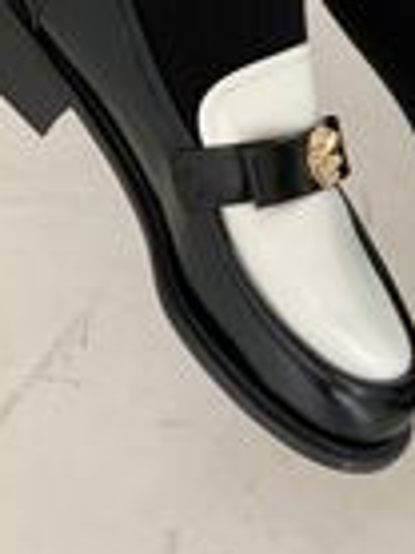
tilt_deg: -56.2
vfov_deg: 14.4
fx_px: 2161
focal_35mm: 135
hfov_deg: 10.9
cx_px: 427
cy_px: 16
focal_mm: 6
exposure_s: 1/60
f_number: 2
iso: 160
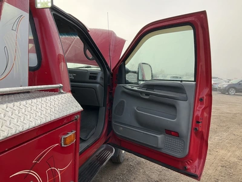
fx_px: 203
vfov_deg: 48.2
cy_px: 91
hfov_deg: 61.7
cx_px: 121
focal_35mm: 29
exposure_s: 1/454
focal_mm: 3
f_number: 1.8
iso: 25
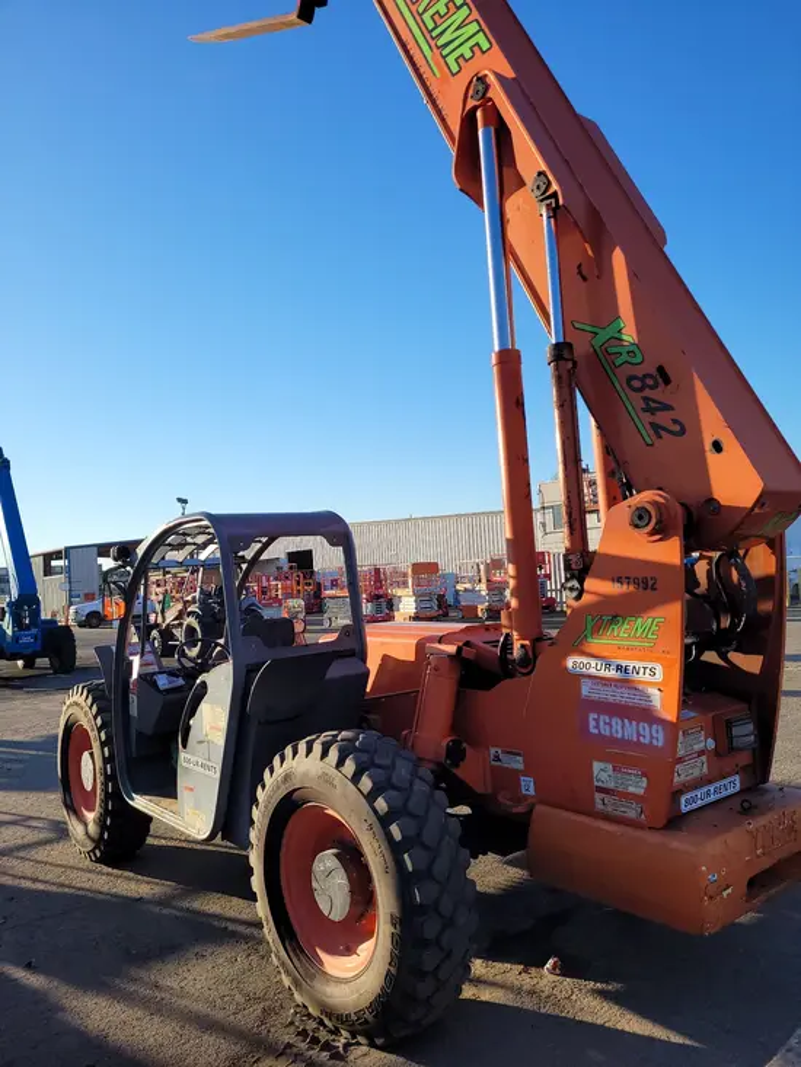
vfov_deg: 67.3
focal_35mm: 26
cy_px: 534
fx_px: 802
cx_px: 400
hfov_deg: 53.1
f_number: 1.8
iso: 40
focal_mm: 5.4
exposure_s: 1/1269
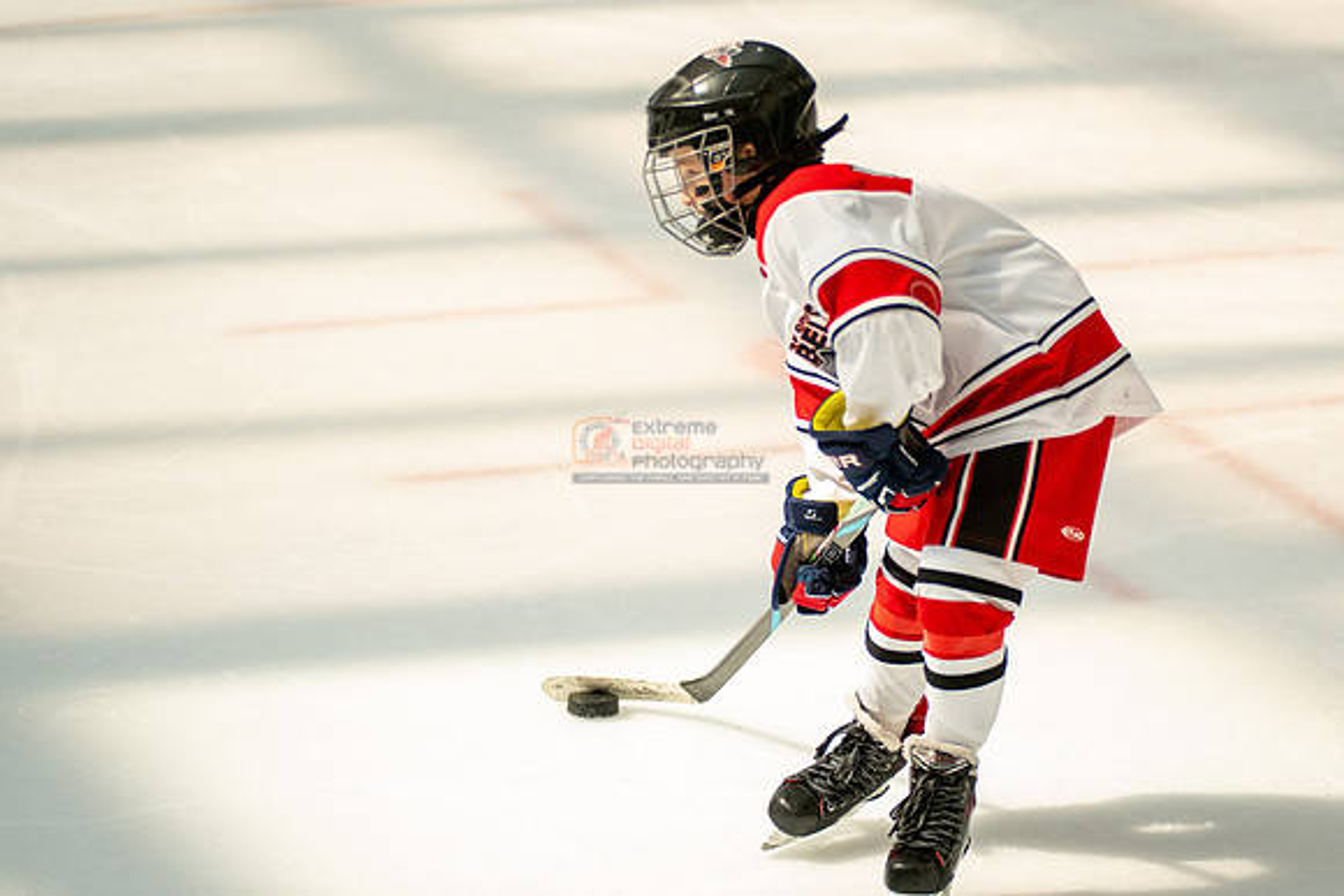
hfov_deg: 13.7
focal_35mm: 150
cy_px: 337
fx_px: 5593
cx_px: 839
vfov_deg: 9.2
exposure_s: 1/4000
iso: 1600
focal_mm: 120
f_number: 3.2
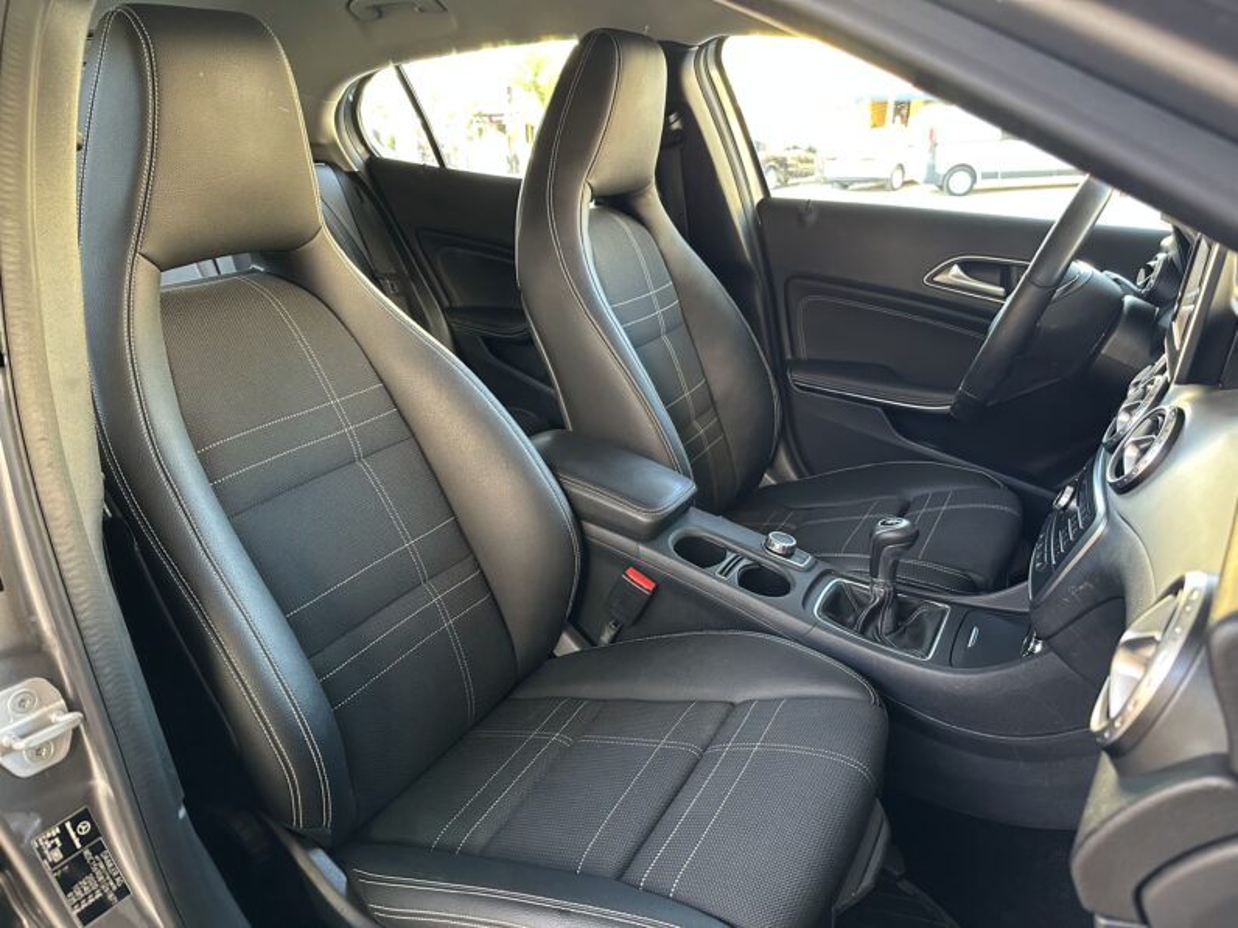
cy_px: 464
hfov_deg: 71.6
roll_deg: +0.8
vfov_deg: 56.8
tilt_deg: -21.4
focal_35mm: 24
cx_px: 619
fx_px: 858
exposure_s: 1/60
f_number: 1.78
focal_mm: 6.86
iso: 400
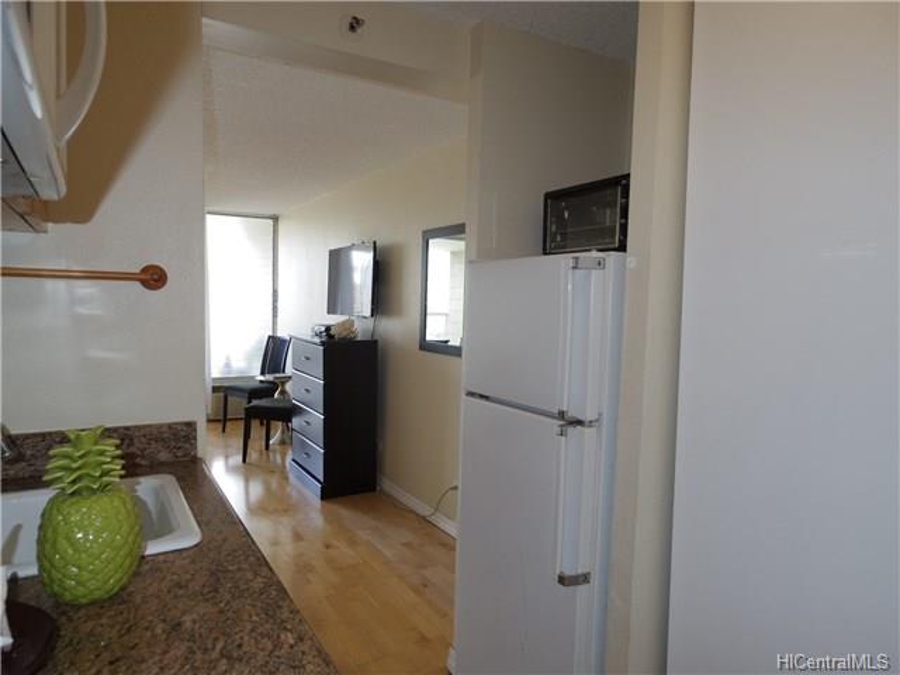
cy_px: 338
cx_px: 450
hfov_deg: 73.9
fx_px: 598
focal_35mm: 23
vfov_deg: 58.9
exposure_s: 1/60
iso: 100
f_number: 2.8
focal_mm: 5
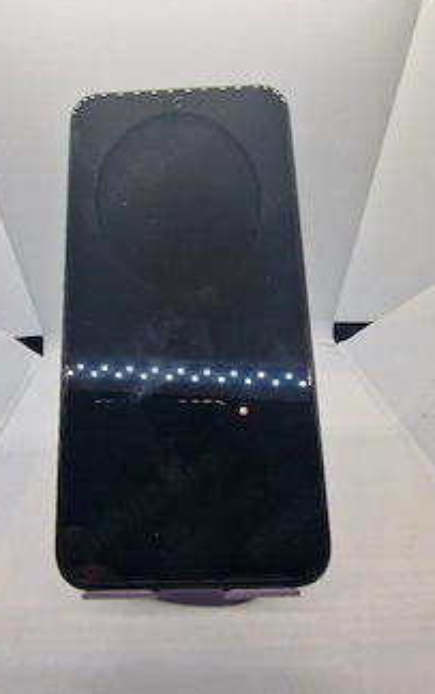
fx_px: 322
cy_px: 362
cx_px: 191
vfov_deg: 94.3
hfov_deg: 67.8
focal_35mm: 17
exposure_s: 1/164
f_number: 2.2
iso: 50
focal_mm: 2.2
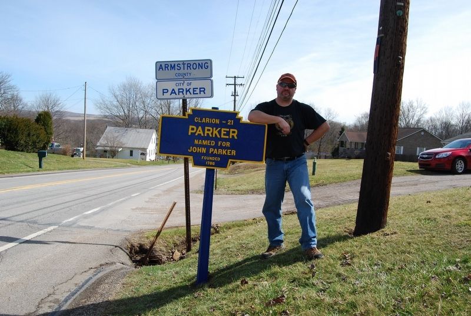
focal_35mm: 28
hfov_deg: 64.5
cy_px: 158
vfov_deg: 45.8
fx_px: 373
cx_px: 236
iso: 100
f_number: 7.1
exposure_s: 1/200
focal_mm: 19
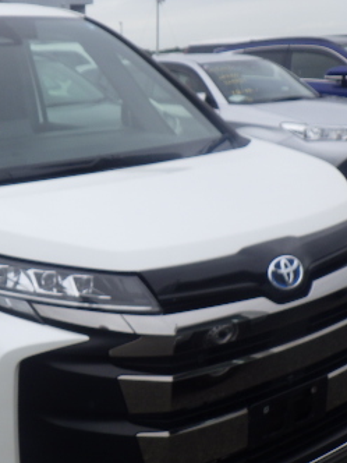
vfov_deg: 35.4
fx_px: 722
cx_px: 13
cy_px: 289
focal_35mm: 54
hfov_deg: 25.9
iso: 125
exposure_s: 1/800
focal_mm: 5
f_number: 4.2
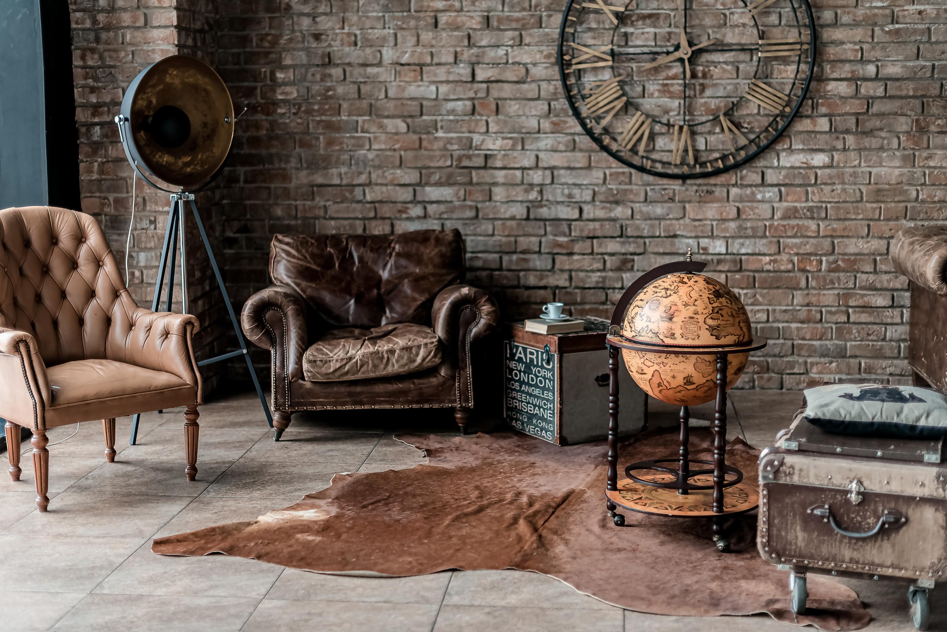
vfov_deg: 27.0
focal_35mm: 50
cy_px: 316
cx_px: 474
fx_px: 1316
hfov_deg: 39.6
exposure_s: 1/125
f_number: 1.8
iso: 125
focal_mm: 50
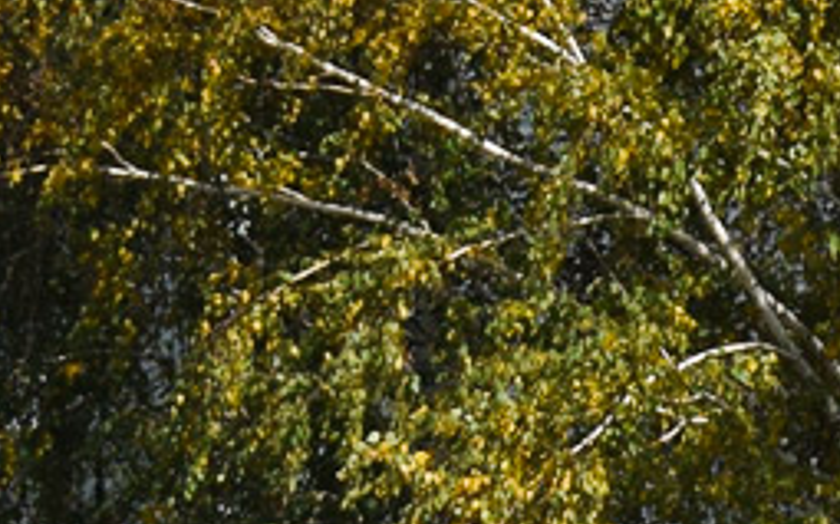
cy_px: 649
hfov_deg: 5.2
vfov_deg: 3.3
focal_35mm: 396
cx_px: 1384
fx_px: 9069
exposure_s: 1/1250
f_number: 7.1
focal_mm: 55
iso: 200
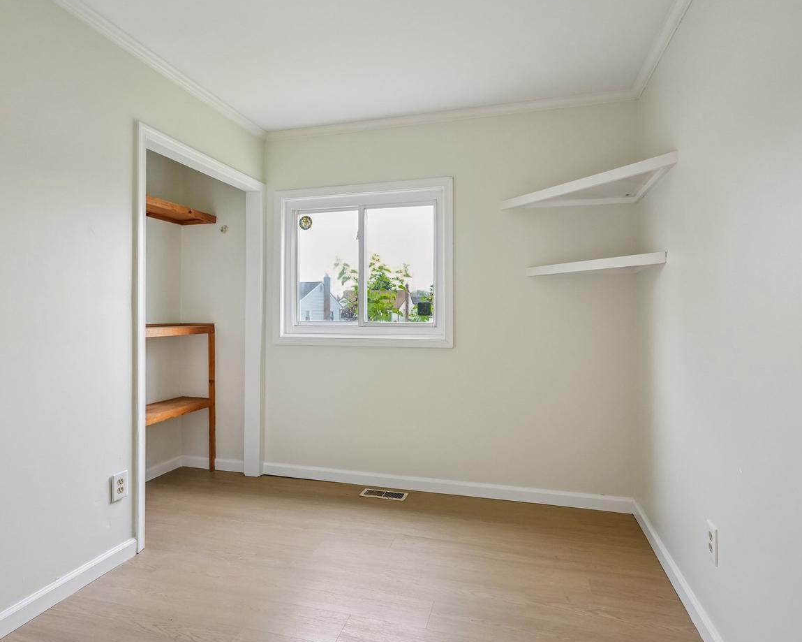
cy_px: 314
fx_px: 475
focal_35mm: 20
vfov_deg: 68.1
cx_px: 380
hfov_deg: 80.3
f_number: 6.3
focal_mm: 17
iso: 3200
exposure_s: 1/400
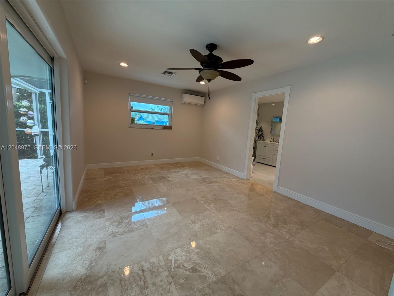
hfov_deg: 102.1
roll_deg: -2.4
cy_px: 148
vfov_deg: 85.7
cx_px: 197
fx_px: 159
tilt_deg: -7.0
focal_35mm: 14
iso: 160
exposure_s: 1/120
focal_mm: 2.22
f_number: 2.2
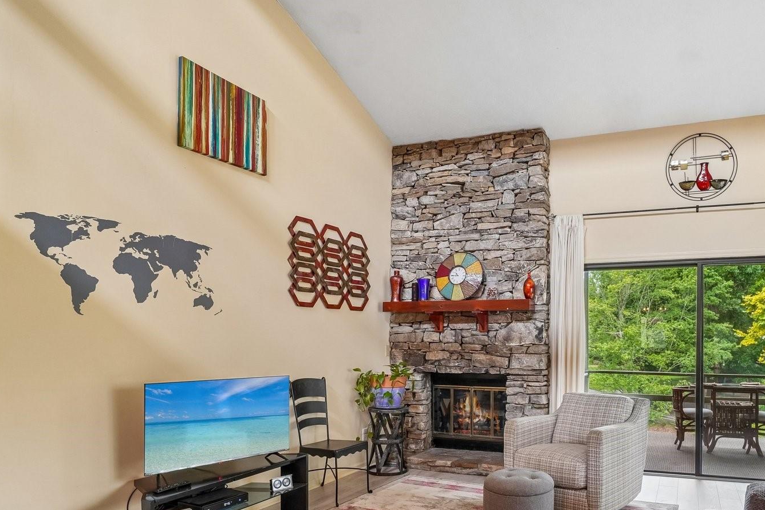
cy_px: 345
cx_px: 498
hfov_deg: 74.2
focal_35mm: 23
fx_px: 489
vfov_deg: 53.9
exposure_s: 1/15
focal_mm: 10
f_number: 8
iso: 400
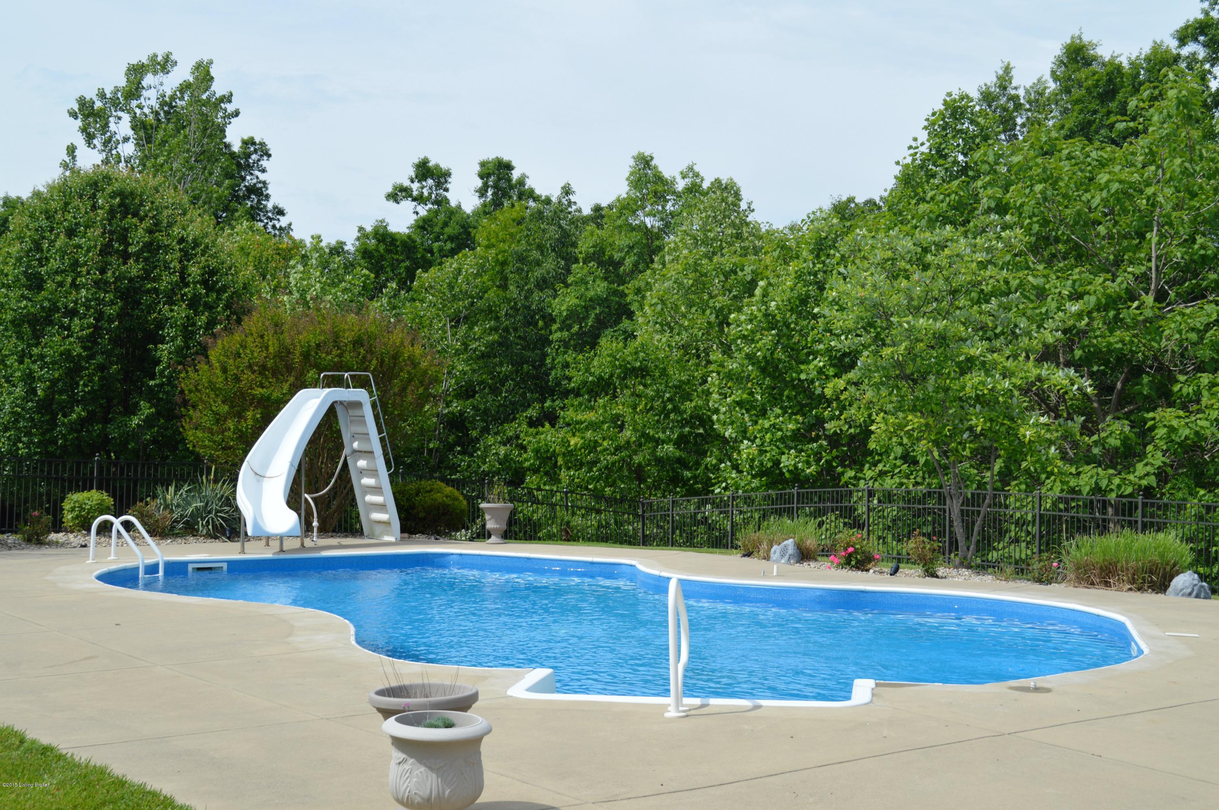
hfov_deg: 41.1
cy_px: 405
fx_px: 1624
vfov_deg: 28.0
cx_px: 610
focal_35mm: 48
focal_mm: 32
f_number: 8
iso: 100
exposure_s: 1/250
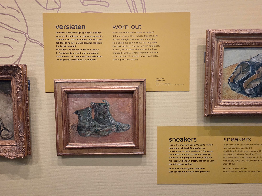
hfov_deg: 73.9
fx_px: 174
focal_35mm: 23
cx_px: 131
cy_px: 98
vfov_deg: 58.9
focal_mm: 5.4
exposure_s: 1/120
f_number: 1.8
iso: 1250
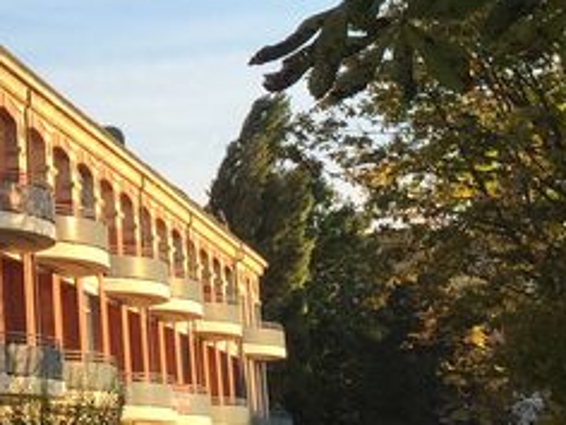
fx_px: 2011
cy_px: -53
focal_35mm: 123
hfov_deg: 14.8
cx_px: -300
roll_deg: -0.4
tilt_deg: +14.8
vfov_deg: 11.8
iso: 32
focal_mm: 4.15
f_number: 2.2
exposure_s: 1/628
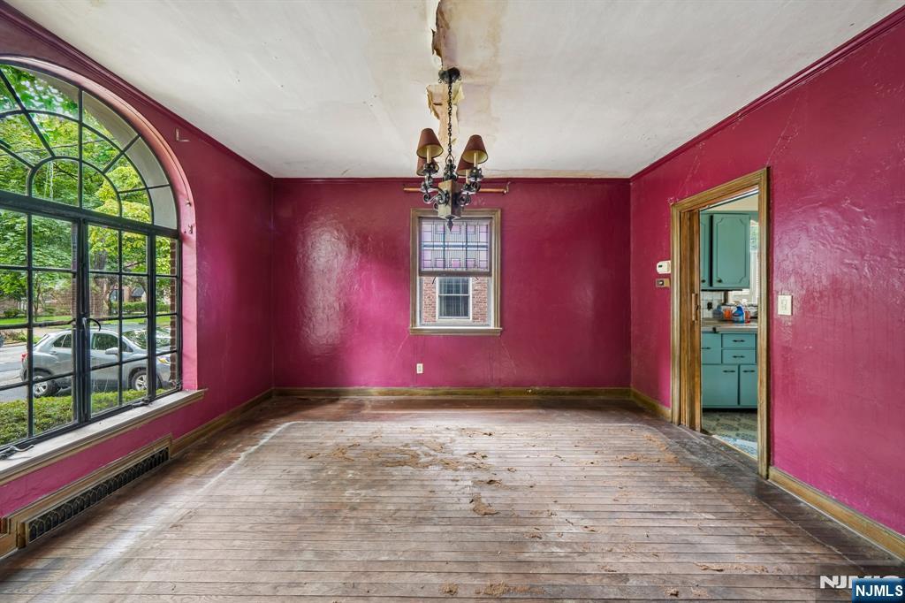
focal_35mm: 12
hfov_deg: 112.6
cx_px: 452
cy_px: 302
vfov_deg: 90.0
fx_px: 302
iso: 100
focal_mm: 12
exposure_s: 2
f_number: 11
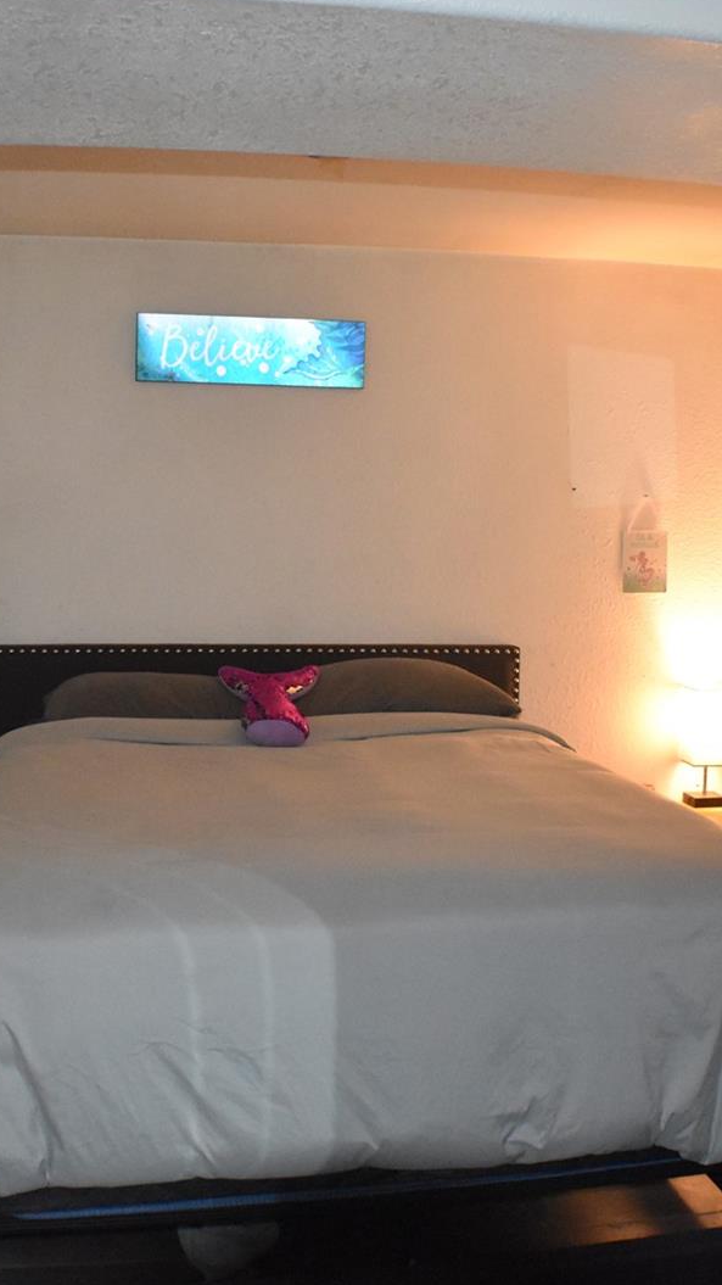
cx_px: 373
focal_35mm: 55
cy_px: 641
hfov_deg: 21.9
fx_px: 1866
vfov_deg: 38.0
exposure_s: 1/60
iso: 5000
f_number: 3.8
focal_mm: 23
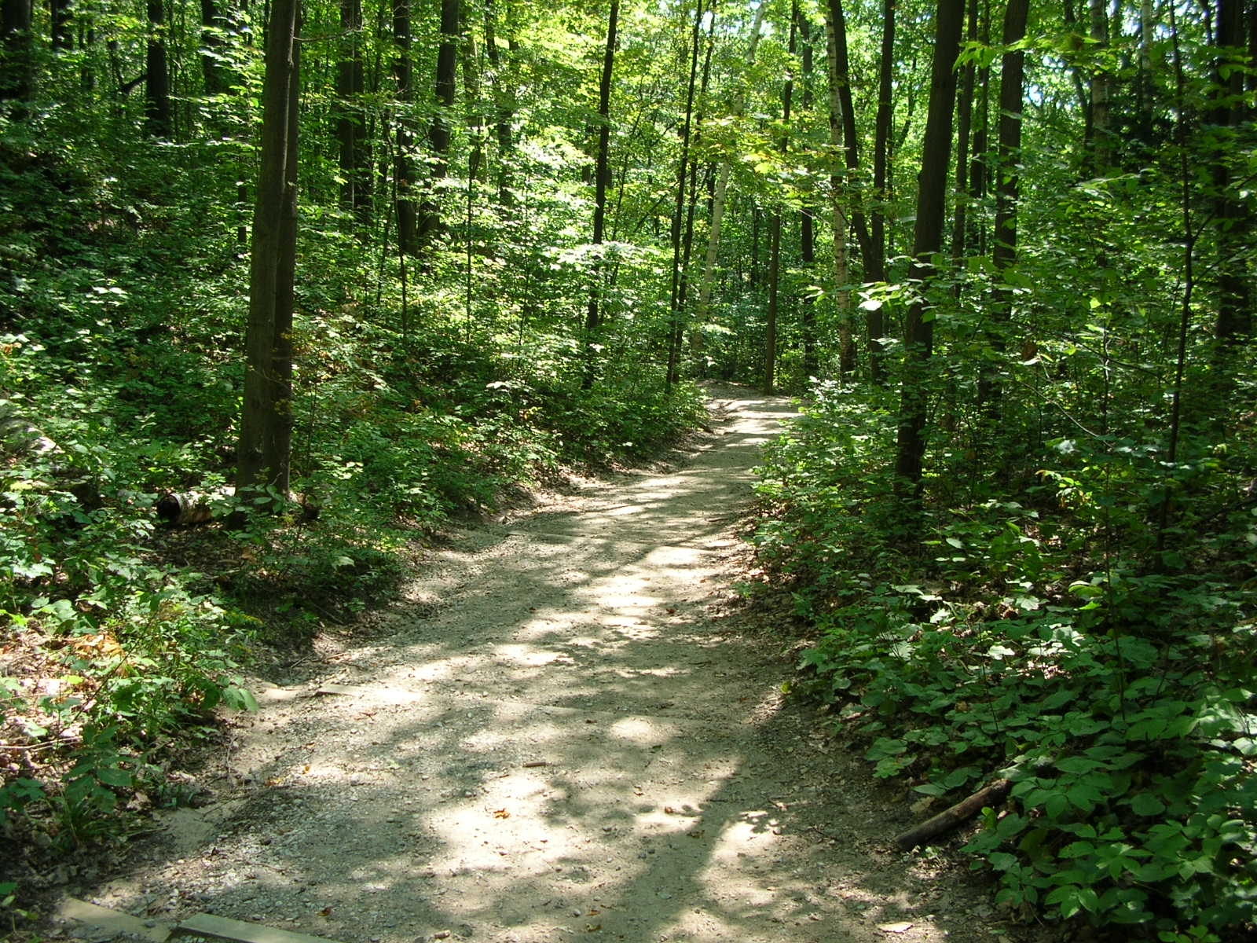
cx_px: 628
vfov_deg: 40.7
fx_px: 1271
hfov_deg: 52.6
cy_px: 472
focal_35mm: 35
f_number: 2.8
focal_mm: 5.8
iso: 50
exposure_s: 1/83
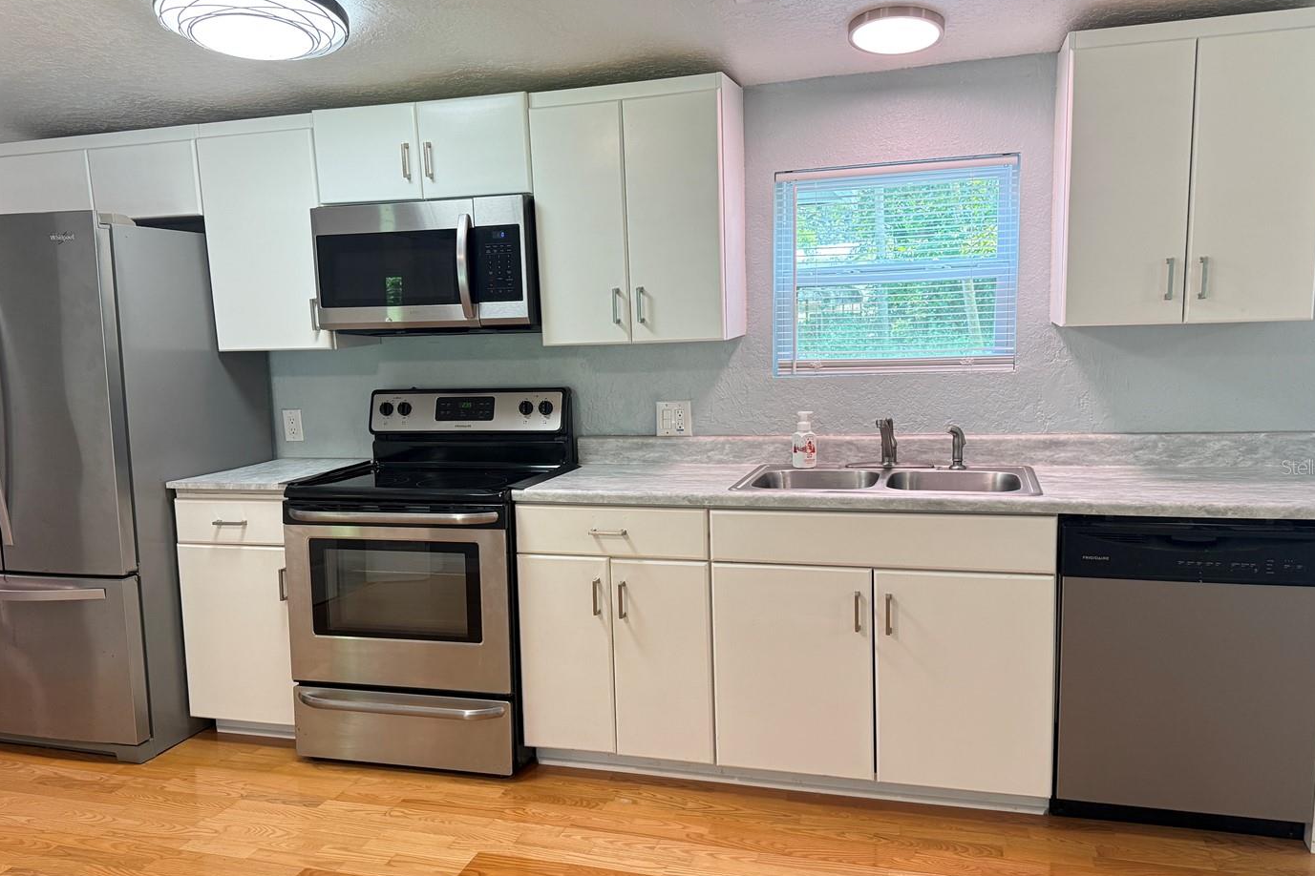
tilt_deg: -8.8
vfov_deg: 44.9
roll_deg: +1.9
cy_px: 467
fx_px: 1059
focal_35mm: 29
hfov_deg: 63.6
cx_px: 607
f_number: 1.78
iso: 320
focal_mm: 6.76
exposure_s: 1/120
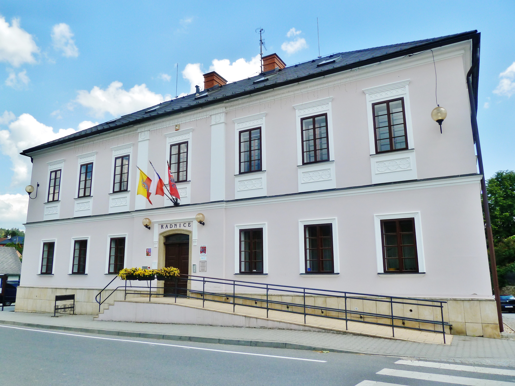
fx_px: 372
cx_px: 258
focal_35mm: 25
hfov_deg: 69.4
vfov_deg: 54.9
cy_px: 193
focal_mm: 4.1
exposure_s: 1/400
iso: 80
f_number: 4
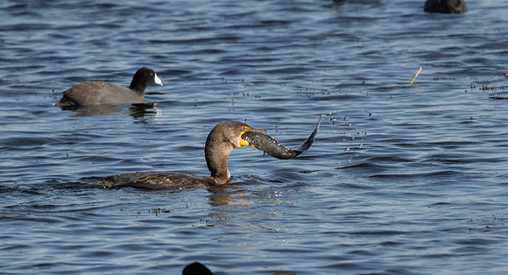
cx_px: 258
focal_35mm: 896
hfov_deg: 2.4
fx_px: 11959
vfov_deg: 1.3
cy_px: 141
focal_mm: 400
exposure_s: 1/1000
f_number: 7.1
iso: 500
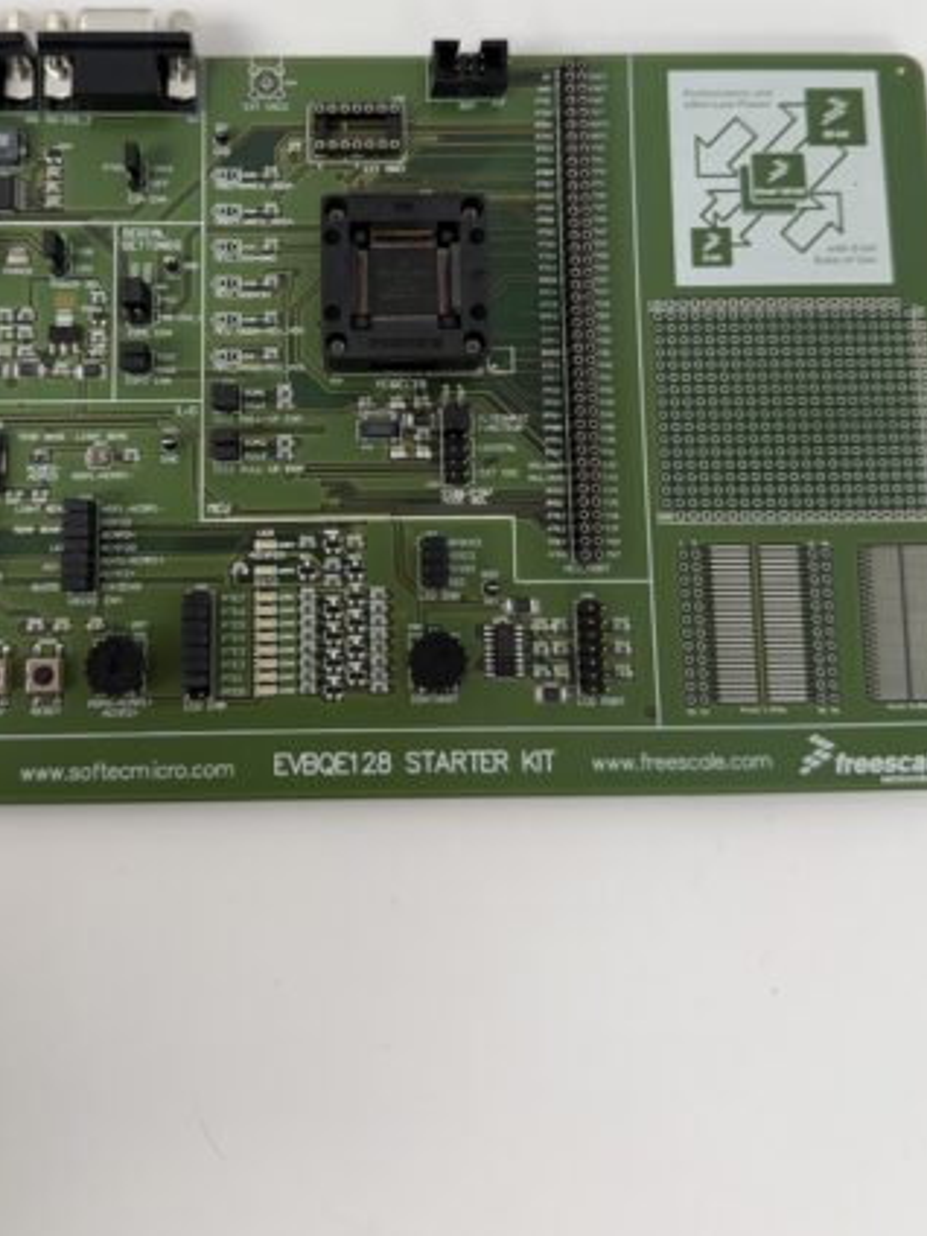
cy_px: 402
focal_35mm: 34
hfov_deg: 41.6
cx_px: 370
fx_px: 1214
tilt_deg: -80.8
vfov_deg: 52.8
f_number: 1.78
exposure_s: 1/120
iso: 64
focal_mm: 6.76
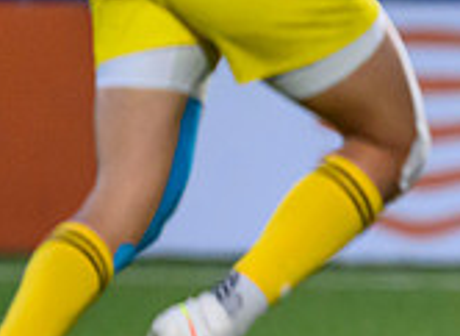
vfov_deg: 0.8
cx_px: 1118
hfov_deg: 1.0
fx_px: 25574
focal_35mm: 1944
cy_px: 129
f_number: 2.8
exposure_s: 1/1000
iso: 5000
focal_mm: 400
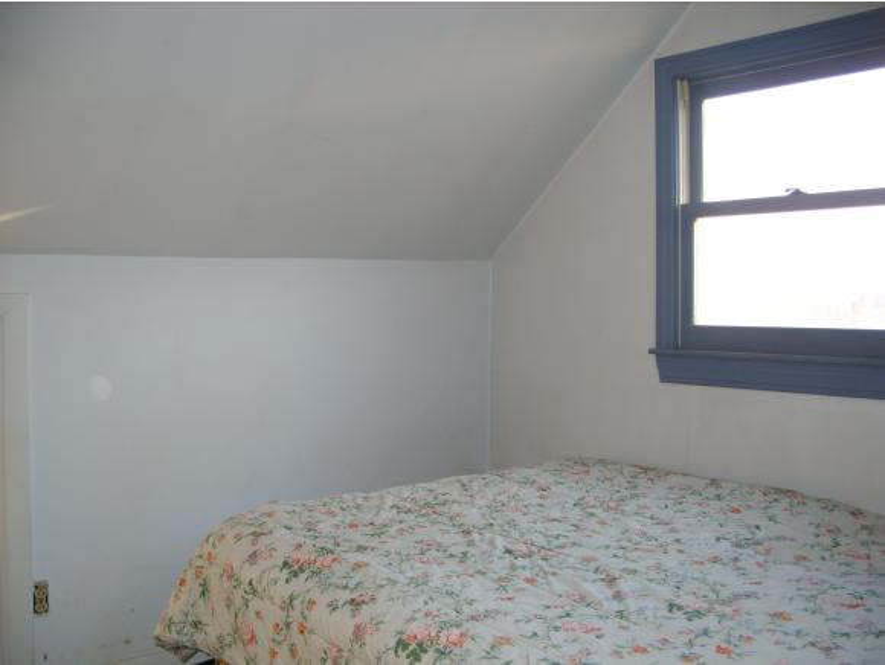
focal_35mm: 38
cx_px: 442
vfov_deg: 37.8
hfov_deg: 48.9
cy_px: 332
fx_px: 972
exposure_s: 1/30
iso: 50
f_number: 2.8
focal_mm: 7.8
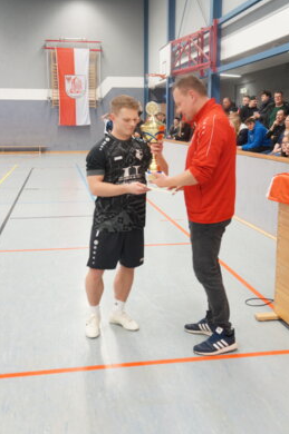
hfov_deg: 33.3
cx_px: 145
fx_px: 483
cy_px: 213
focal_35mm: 40
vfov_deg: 48.5
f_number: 4
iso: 1000
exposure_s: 1/60
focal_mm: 26
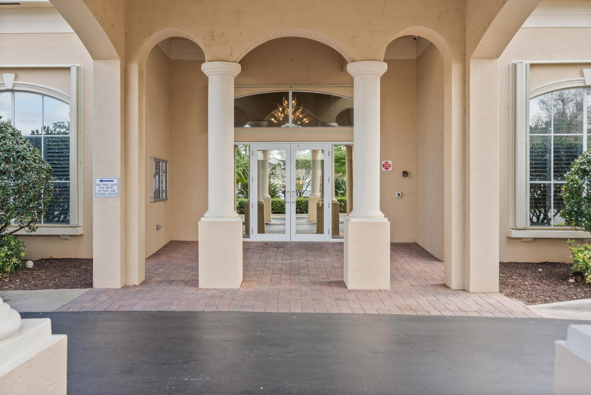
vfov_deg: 38.9
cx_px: 296
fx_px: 558
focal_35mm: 34
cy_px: 198
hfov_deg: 55.8
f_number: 8
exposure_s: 1/50
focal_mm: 34
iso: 640
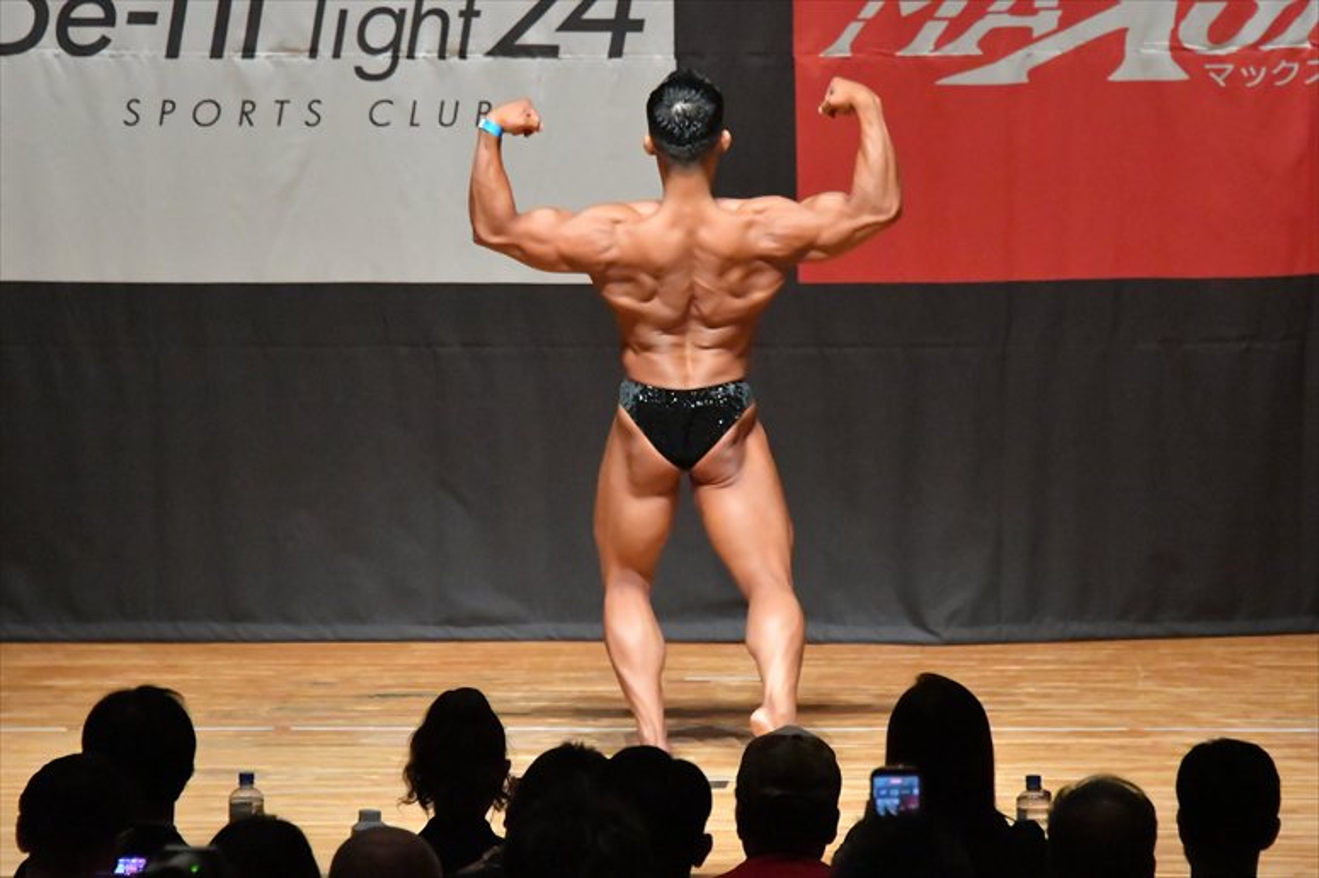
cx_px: 660
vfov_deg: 5.1
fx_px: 9888
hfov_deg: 7.6
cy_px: 439
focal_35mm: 270
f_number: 5.6
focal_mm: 180
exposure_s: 1/400
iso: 16000
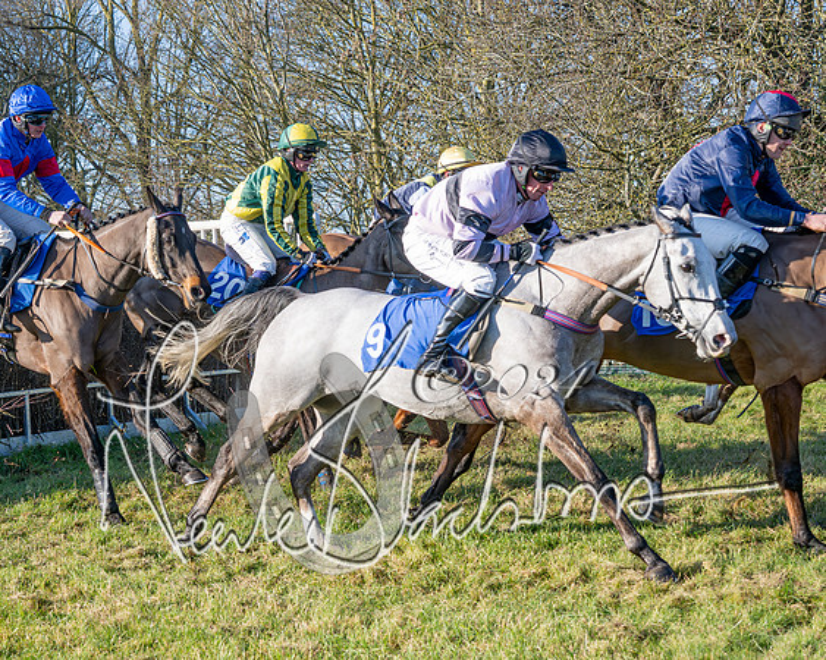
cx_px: 376
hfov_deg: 23.0
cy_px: 324
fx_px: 2026
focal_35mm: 83
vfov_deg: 18.5
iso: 400
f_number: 5
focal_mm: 46
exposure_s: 1/1600
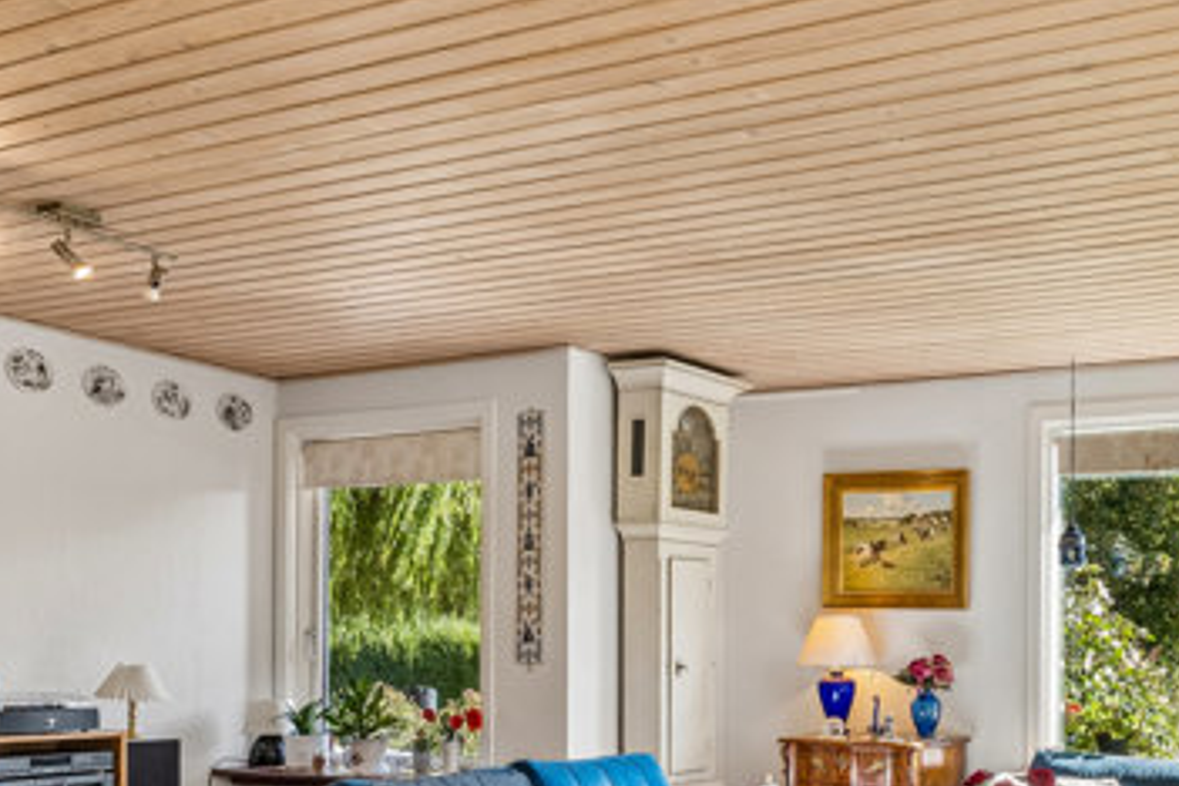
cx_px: 984
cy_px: 670
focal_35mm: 41
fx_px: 1343
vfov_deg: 31.5
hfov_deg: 44.5
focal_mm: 12
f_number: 8
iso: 200
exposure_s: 1/20
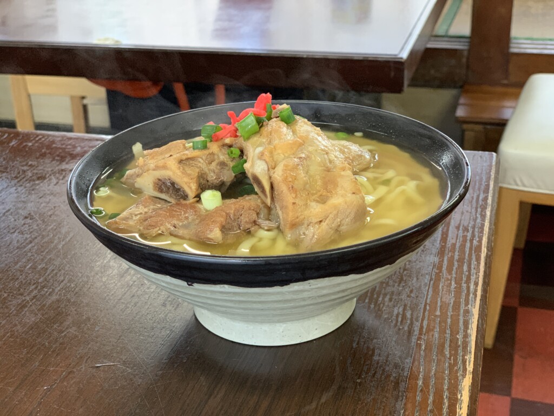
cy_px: 208
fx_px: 832
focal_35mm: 52
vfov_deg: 28.0
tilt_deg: -23.9
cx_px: 277
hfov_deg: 36.8
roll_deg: +1.6
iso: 200
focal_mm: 6
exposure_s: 1/60
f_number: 2.4
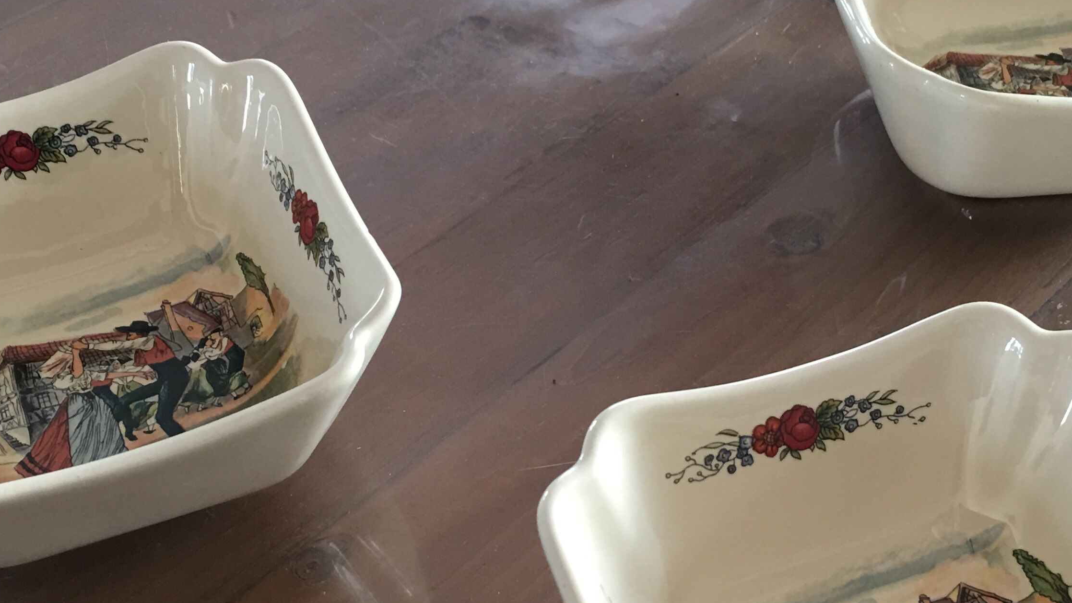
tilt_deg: -46.1
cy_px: 390
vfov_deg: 21.0
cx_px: 599
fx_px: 1620
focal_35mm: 57
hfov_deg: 36.6
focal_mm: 4.15
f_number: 2.2
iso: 50
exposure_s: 1/17
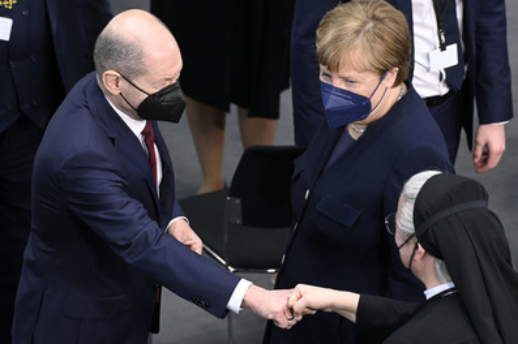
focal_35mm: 227
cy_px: 156
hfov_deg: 9.1
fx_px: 3263
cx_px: 277
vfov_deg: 6.0
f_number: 6.3
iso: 6400
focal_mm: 200
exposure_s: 1/250
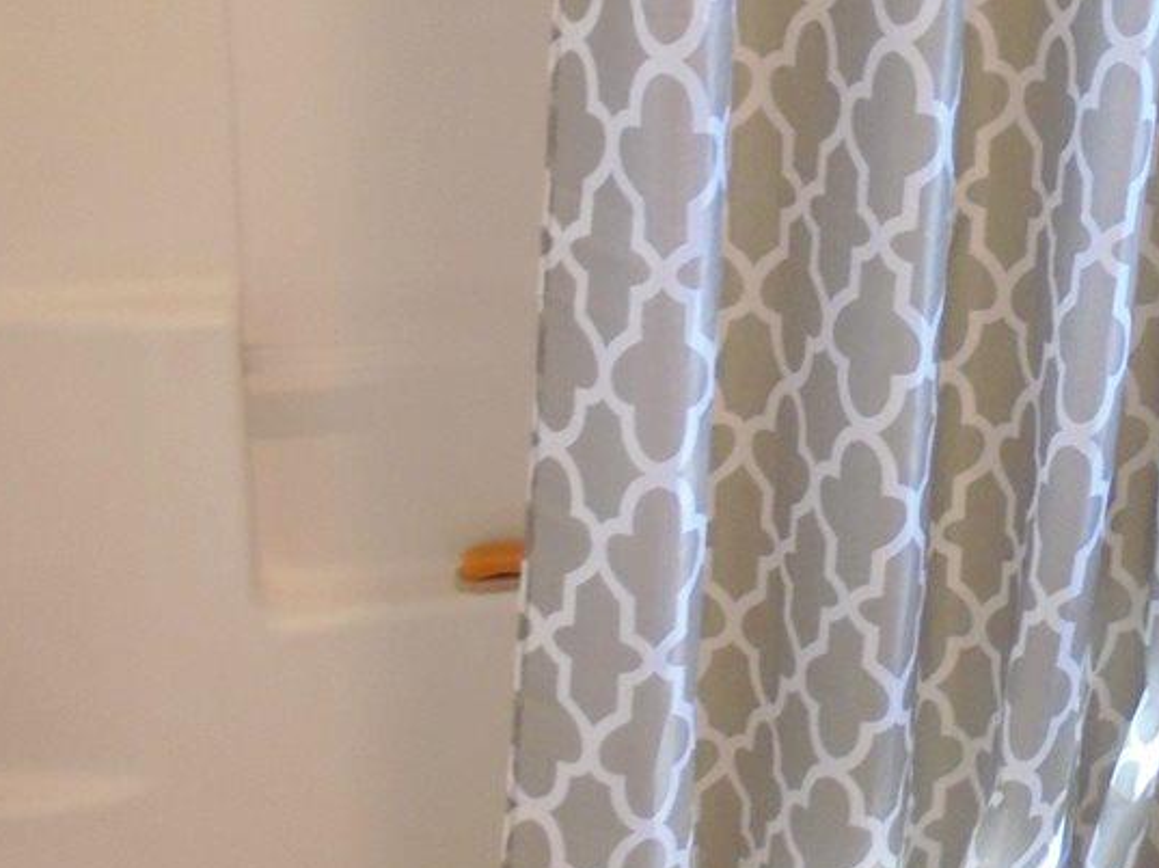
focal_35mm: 62
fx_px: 2074
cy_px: 377
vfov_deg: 23.6
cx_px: 1042
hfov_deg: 29.9
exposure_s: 1/30
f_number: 3.5
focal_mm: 4.6
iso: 200
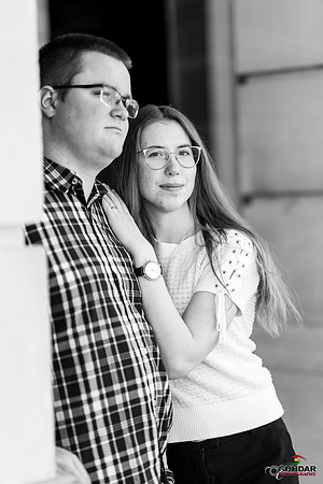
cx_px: 162
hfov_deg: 16.1
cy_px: 242
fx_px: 1144
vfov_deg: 23.9
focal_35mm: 85
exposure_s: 1/1600
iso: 160
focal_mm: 85
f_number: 1.4
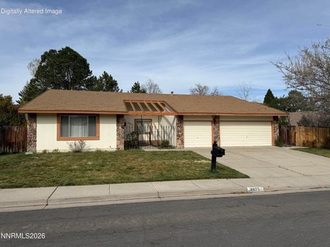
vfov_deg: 56.8
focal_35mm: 24
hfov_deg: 71.6
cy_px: 124
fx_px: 229
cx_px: 165
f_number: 1.78
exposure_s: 1/6173
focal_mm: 6.76
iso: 80
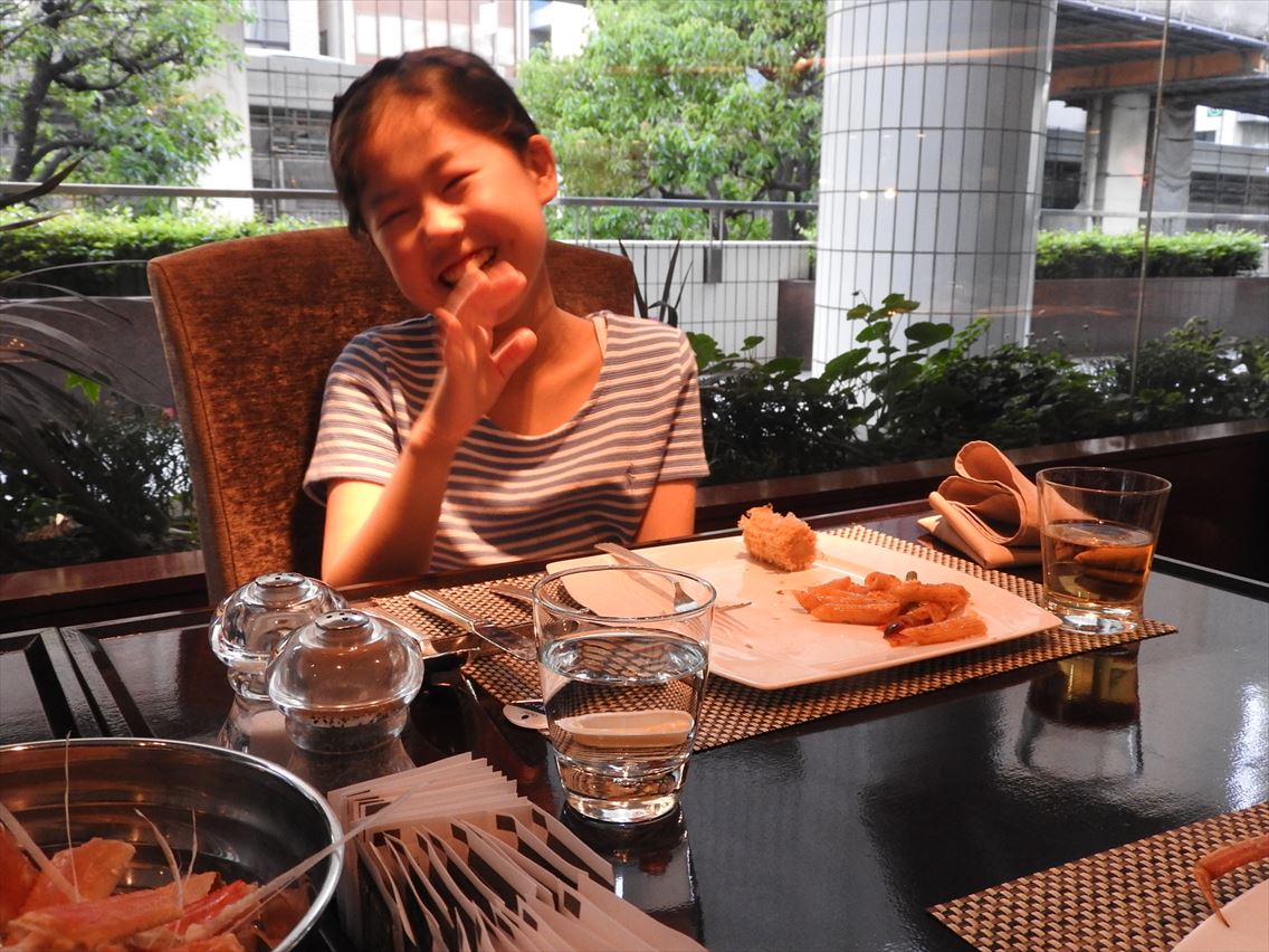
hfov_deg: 55.4
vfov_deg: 42.9
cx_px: 634
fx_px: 1210
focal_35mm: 33
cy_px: 476
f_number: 3.6
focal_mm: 5.9
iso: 400
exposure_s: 1/20
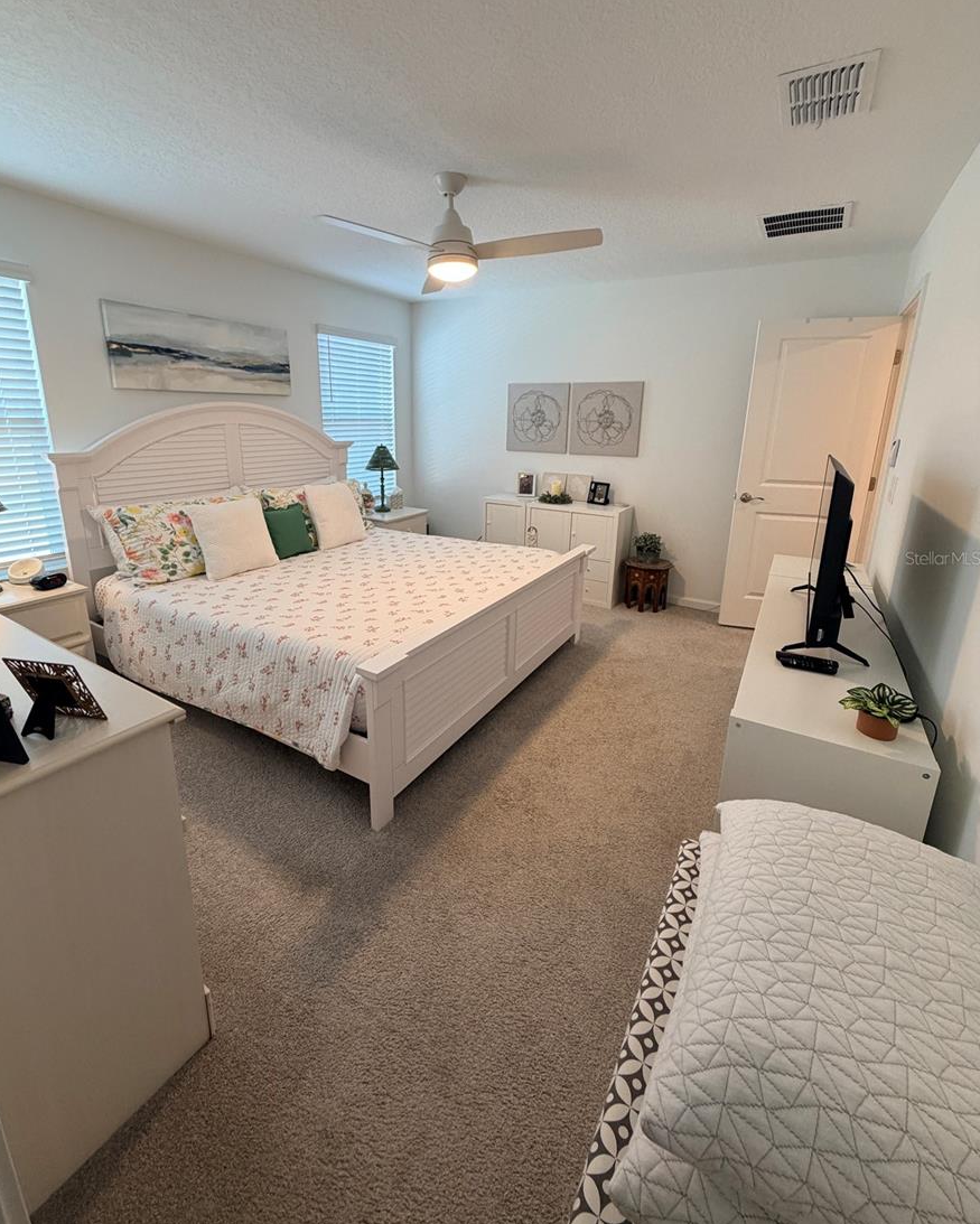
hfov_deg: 84.1
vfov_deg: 96.5
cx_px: 480
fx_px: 544
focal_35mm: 15
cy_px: 558
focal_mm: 2.22
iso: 250
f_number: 2.2
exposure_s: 1/120
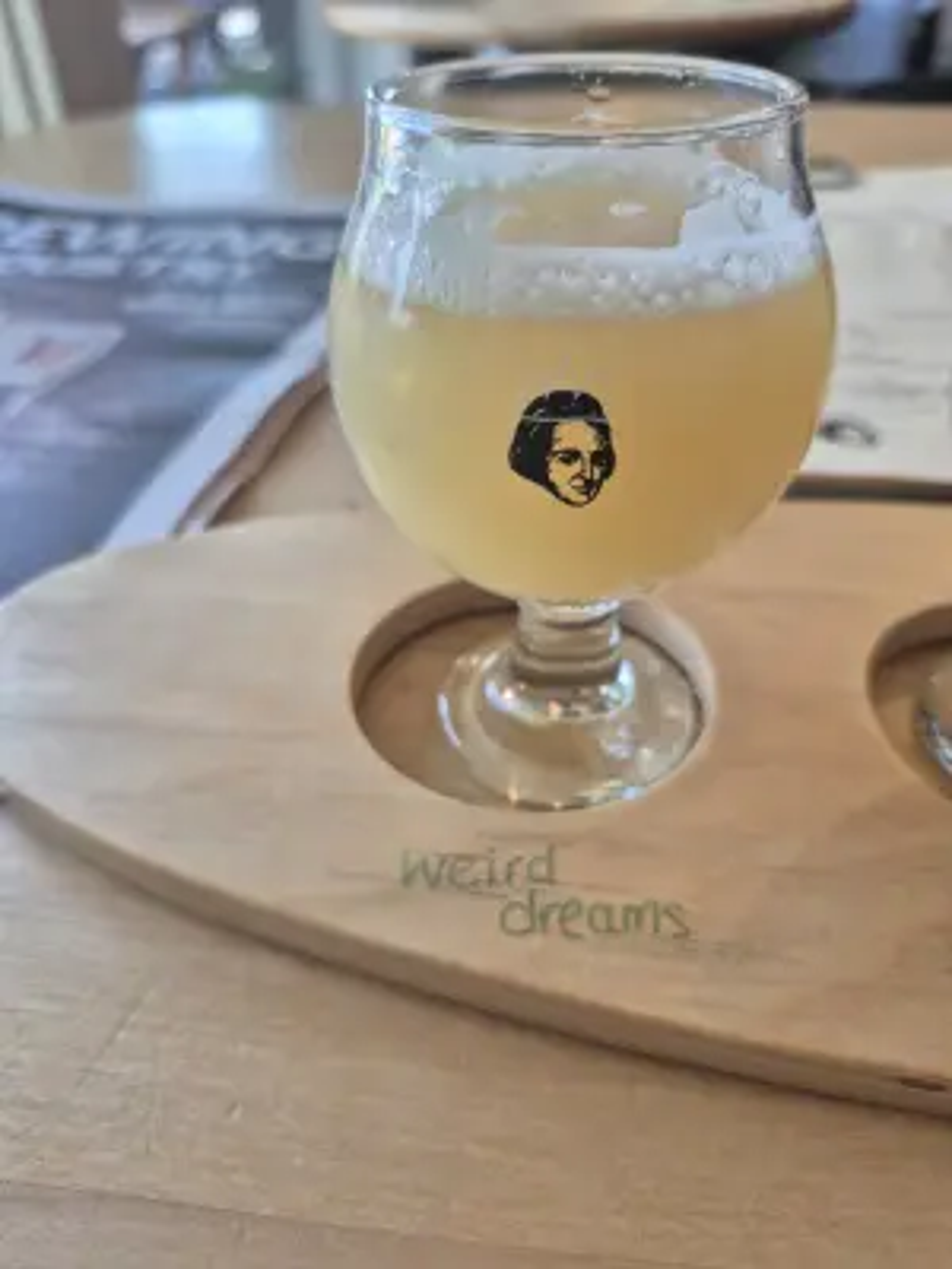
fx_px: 843
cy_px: 634
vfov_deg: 73.9
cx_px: 476
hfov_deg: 58.9
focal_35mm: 23
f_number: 1.8
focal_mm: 5.4
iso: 100
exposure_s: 1/120
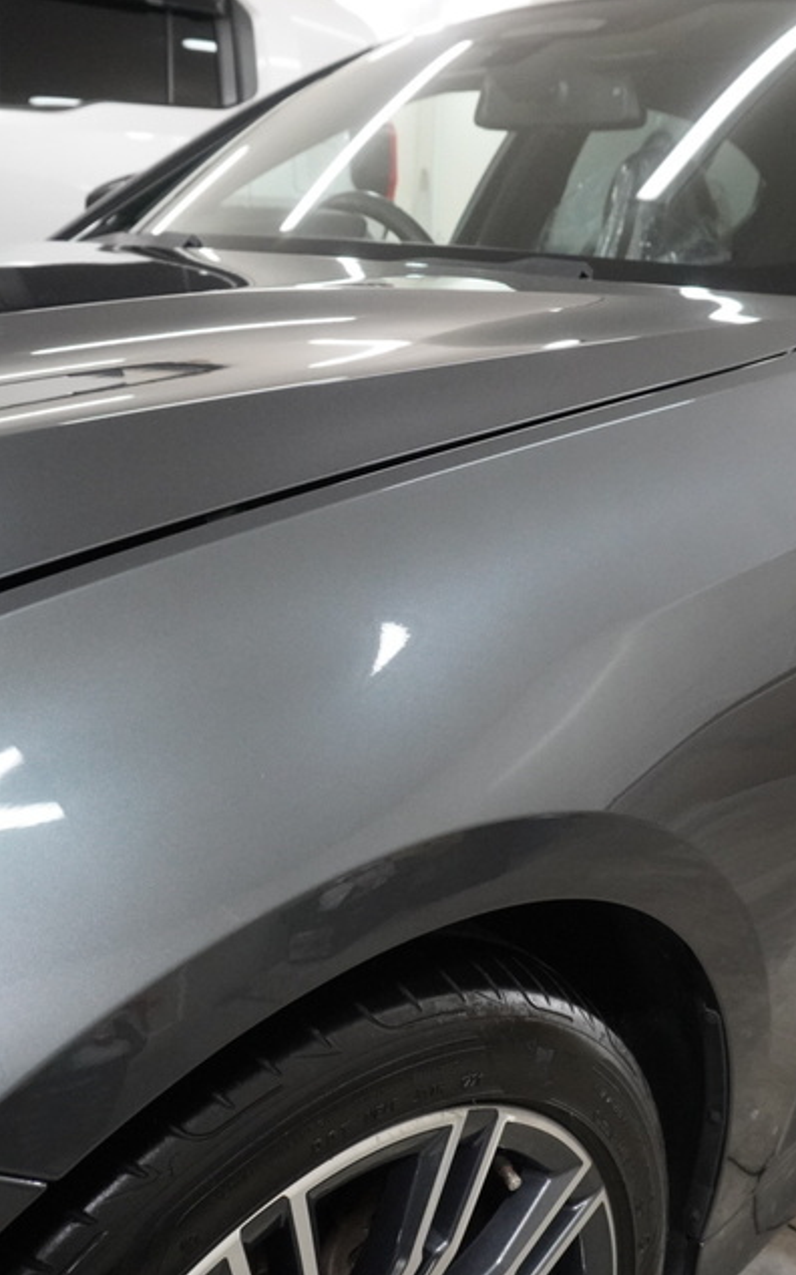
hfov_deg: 34.3
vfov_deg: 52.8
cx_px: 478
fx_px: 1285
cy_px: 635
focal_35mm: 37
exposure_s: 1/250
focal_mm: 16
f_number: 5.6
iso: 3200
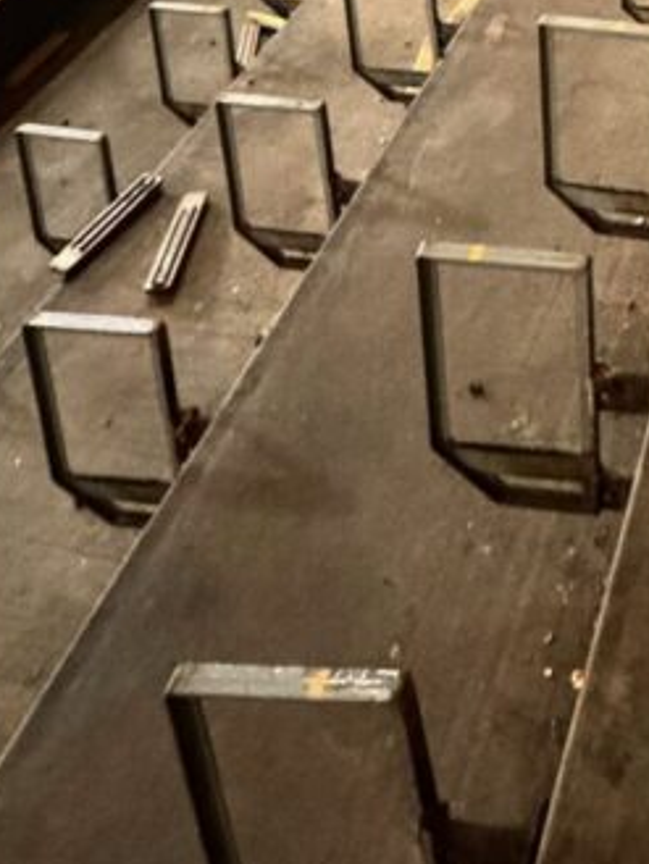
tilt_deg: -14.7
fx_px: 1149
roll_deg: -1.9
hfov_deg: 27.1
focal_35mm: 46
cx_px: 817
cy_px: -473
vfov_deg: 27.0
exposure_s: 1/45
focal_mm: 2.22
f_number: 2.2
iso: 1250
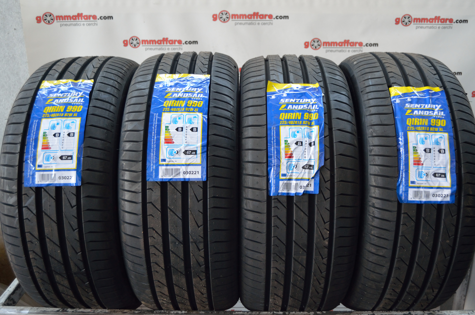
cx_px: 238
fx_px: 454
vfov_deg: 38.2
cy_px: 158
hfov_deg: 55.2
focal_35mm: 34
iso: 1100
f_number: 3.8
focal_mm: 23
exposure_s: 1/30
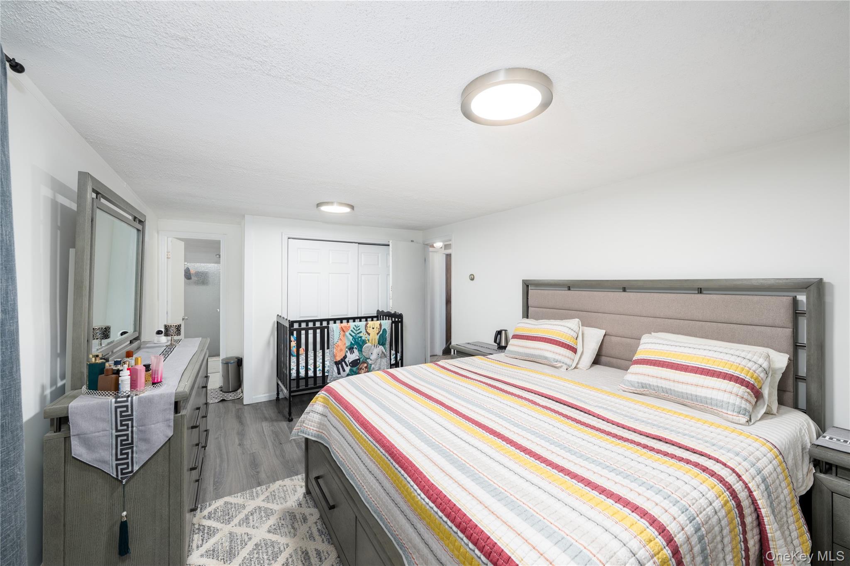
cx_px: 425
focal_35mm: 14
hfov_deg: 104.3
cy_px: 283
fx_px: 331
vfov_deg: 81.2
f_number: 7.1
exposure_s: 1/200
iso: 320
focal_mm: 14
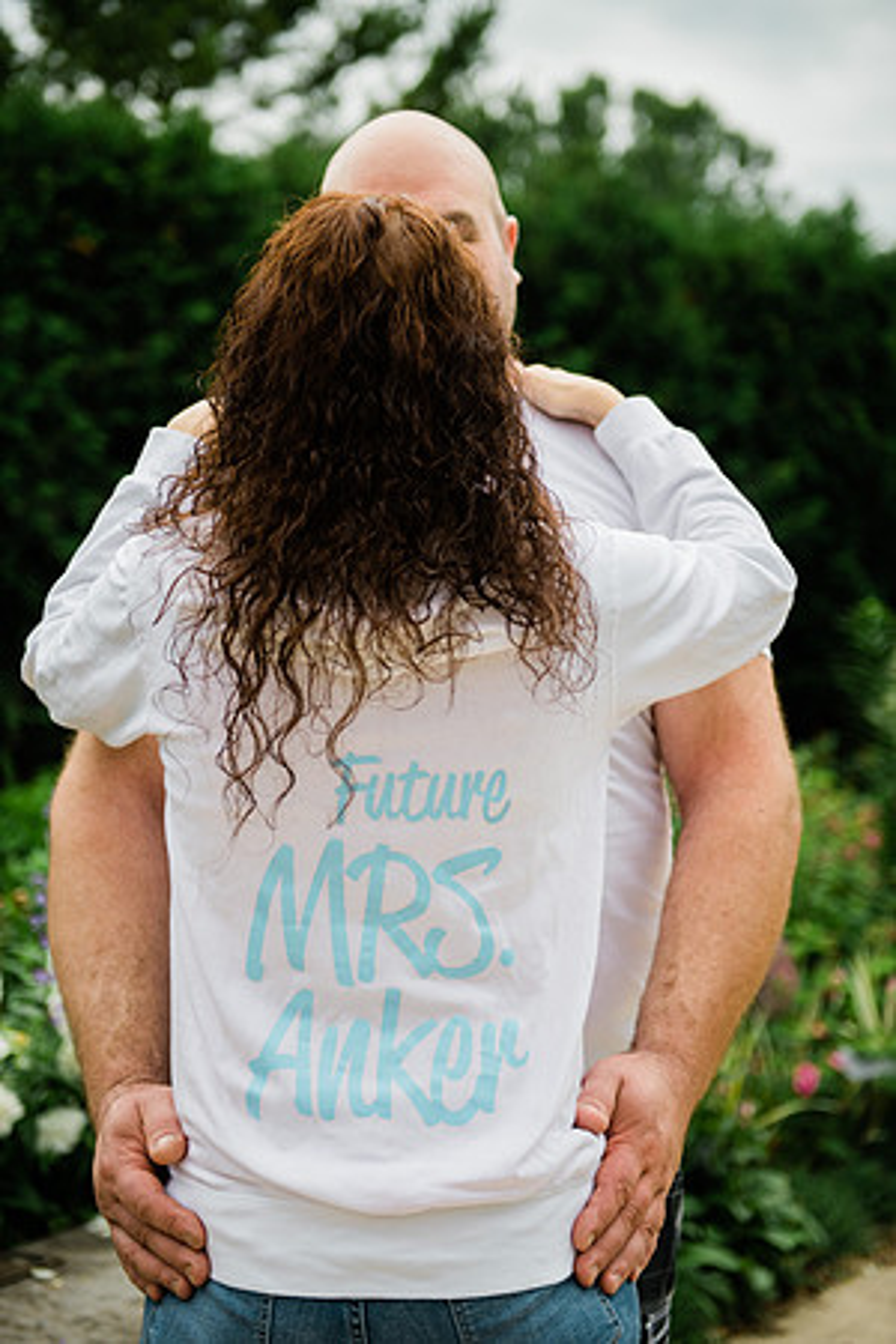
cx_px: 448
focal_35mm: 58
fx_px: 2165
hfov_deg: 23.4
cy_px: 672
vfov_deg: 34.5
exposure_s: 1/160
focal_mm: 58
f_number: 2.8
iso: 320
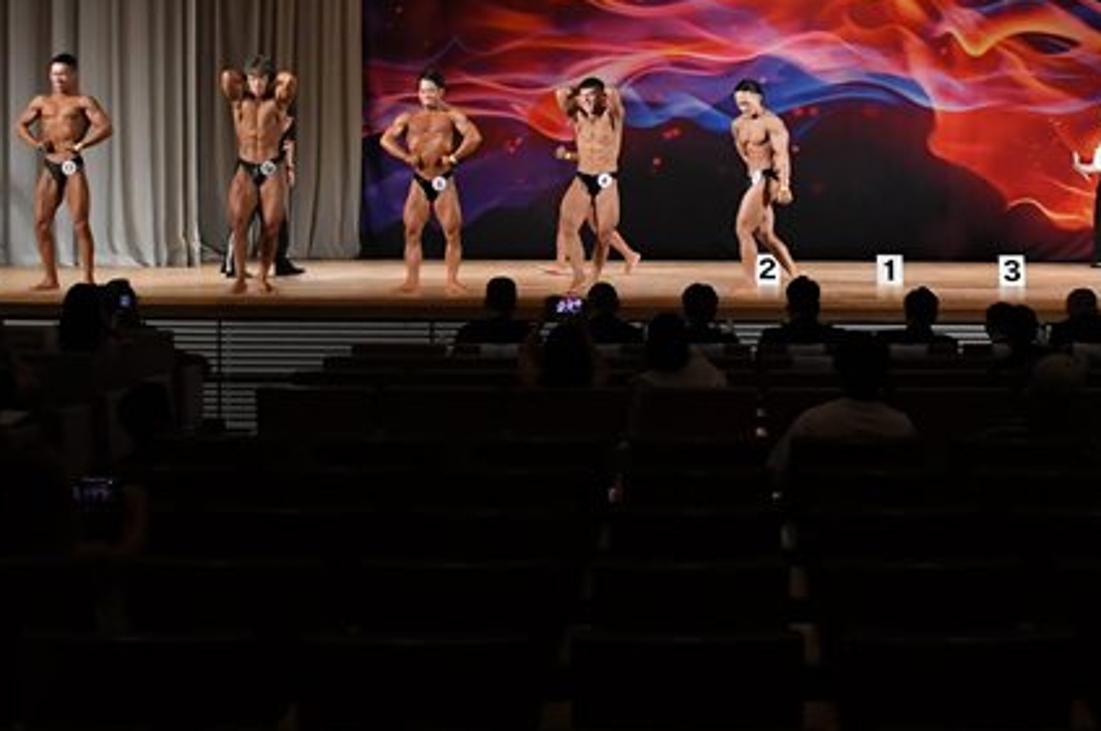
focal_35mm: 77
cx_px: 871
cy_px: 185
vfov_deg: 17.6
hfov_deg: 25.9
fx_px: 2352
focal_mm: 28
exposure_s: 1/400
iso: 3200
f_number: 5.6
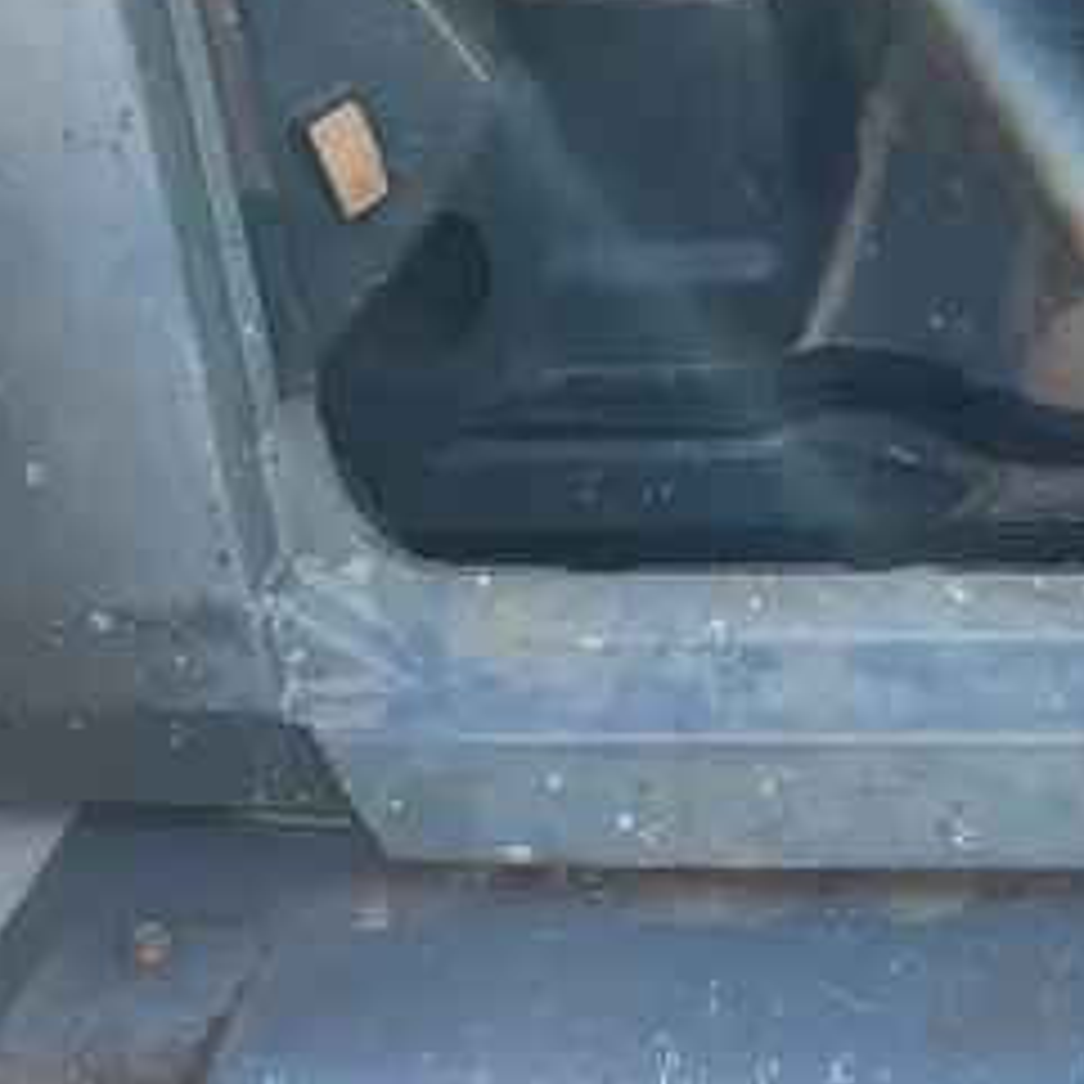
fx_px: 2480
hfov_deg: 23.0
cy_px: -502
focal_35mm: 70
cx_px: 1228
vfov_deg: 21.2
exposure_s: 1/385
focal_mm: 5.1
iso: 50
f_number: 1.6
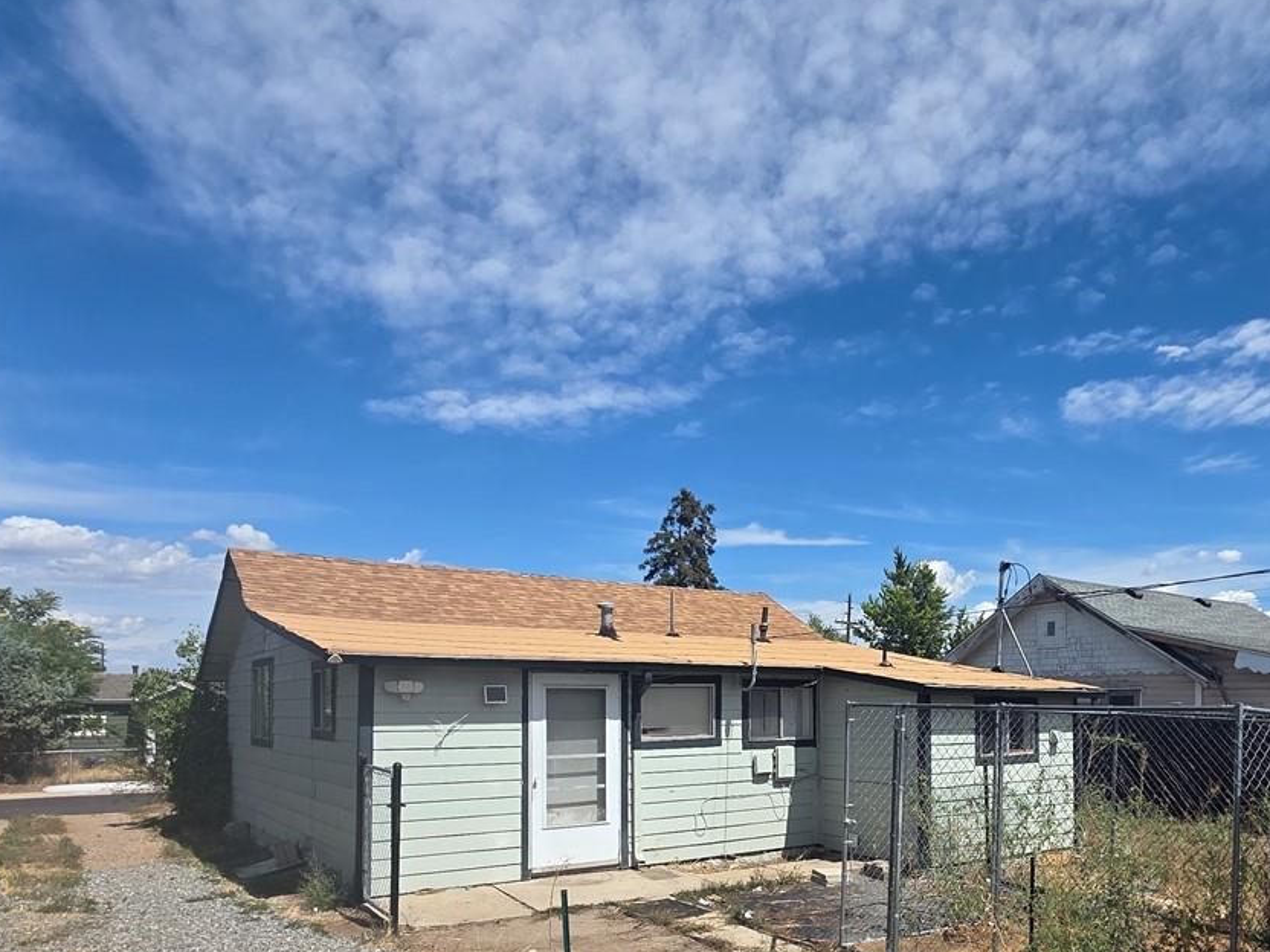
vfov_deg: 52.5
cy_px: 711
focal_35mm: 25
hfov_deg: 67.2
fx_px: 917
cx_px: 861
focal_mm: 2.2
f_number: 1.9
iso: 40
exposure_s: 1/2436
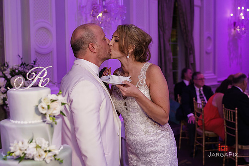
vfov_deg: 26.0
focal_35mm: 52
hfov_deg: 38.2
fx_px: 360
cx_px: 124
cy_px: 83
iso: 1000
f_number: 2
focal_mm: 35
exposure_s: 1/200
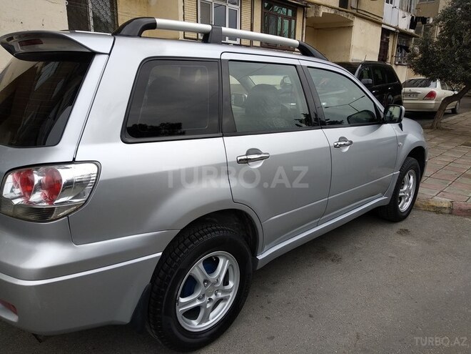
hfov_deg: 67.3
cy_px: 177
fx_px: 354
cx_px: 236
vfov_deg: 53.1
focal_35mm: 26
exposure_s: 1/531
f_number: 2.2
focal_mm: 3.81
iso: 100
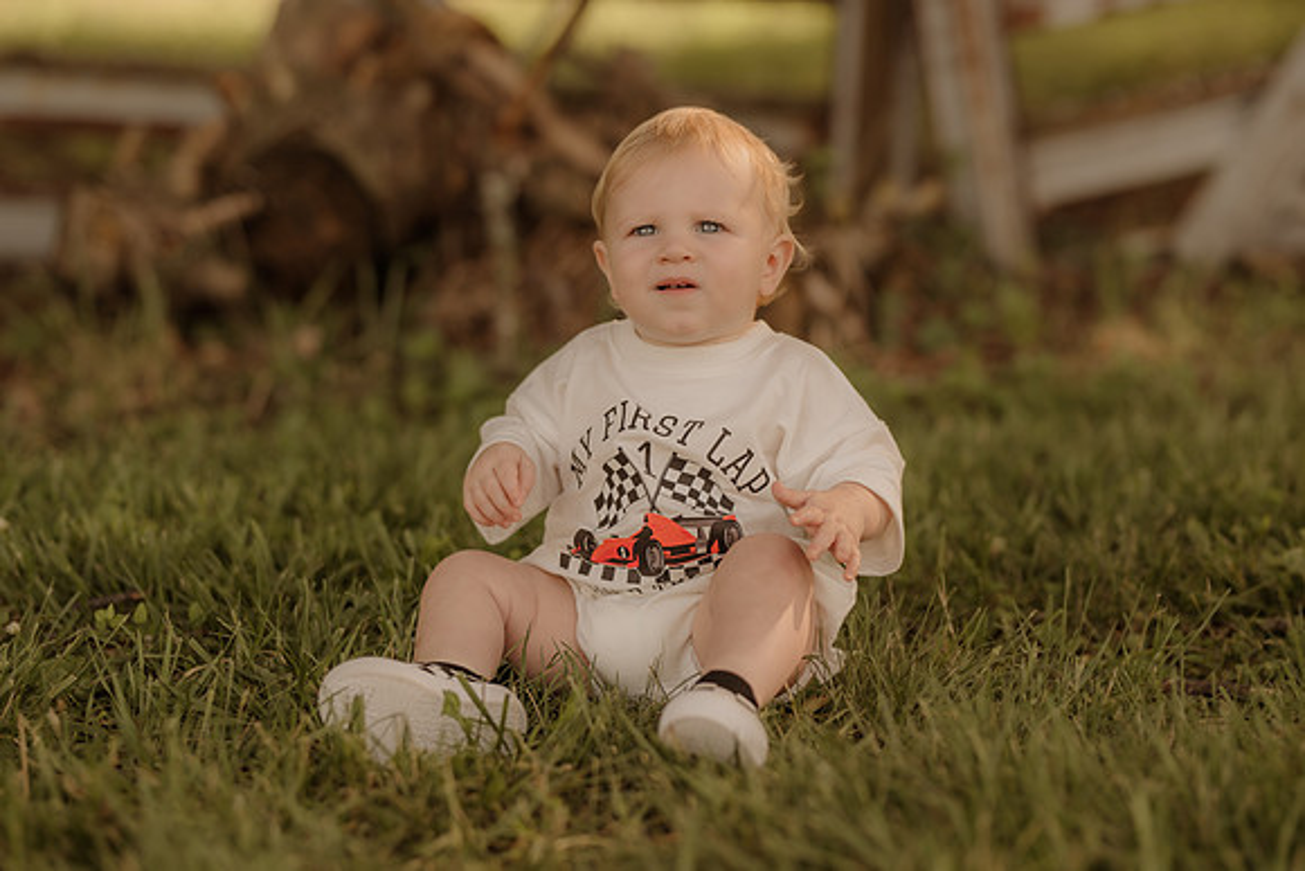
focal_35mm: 85
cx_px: 652
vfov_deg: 16.1
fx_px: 3082
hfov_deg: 23.9
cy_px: 436
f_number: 2
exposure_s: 1/1250
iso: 250
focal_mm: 85
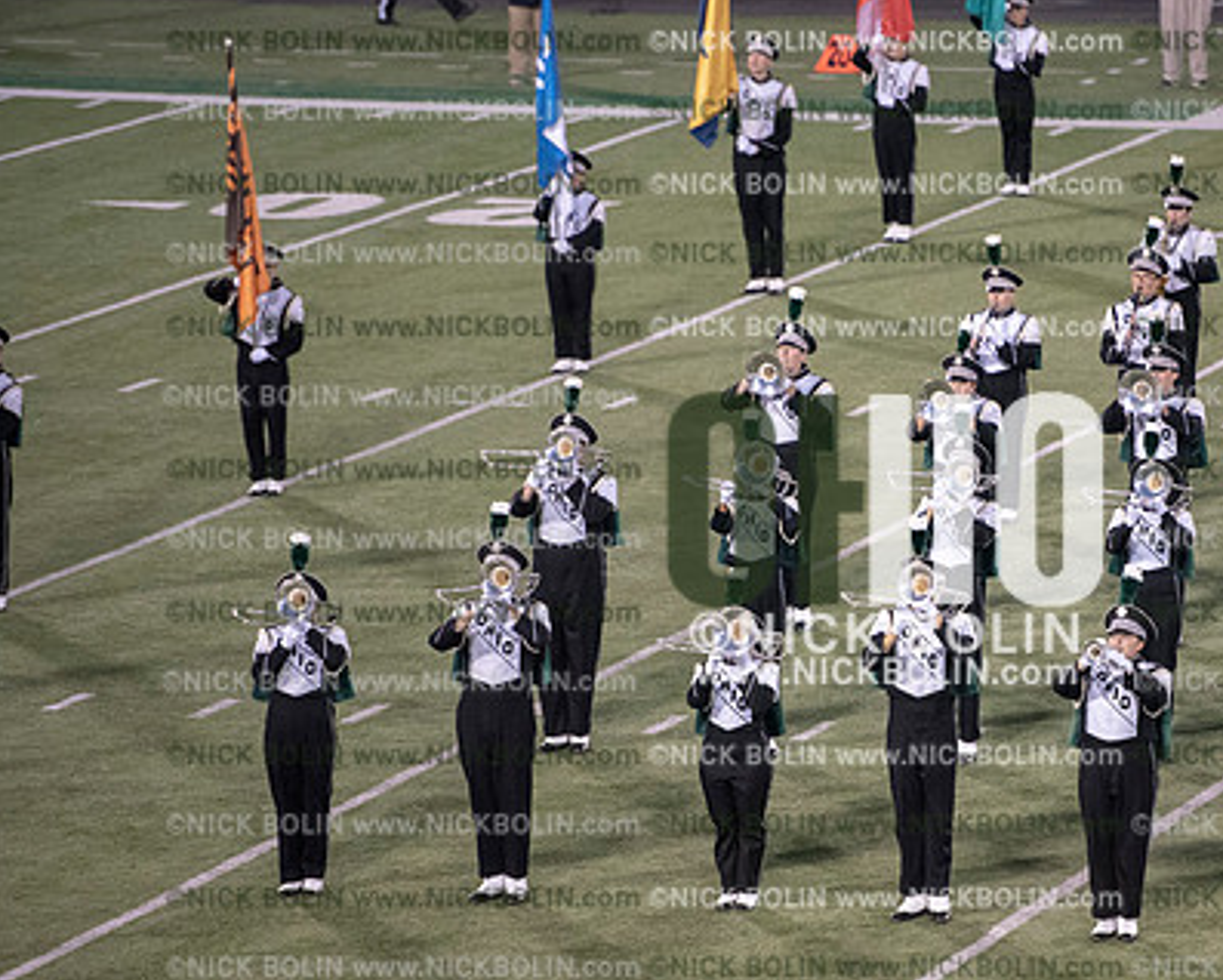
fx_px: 9923
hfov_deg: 7.0
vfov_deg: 5.7
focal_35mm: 274
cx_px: 884
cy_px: 541
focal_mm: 200
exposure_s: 1/1250
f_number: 3.2
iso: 5000
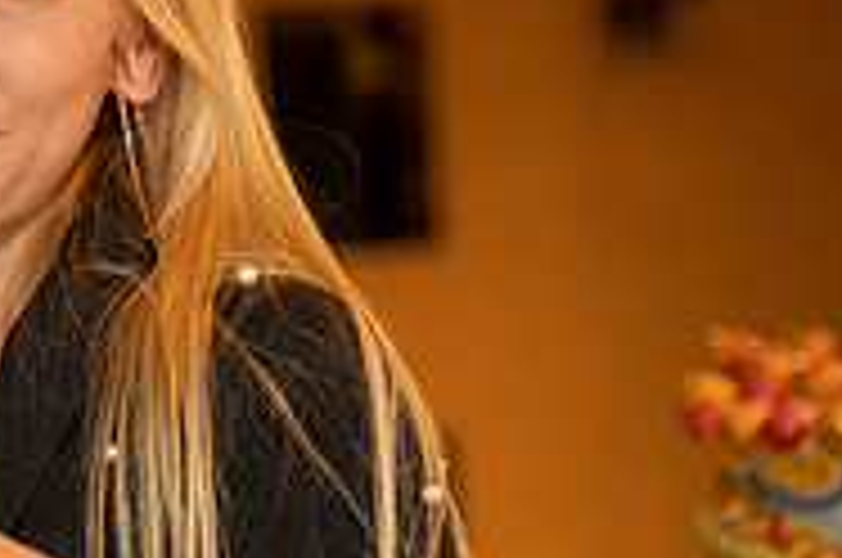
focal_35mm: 171
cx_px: -279
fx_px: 3993
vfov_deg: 8.0
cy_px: 101
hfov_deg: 11.7
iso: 3200
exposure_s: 1/160
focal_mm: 55
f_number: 2.8
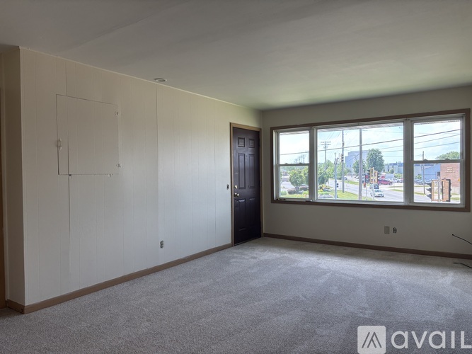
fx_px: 354
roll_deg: +0.9
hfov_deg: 67.3
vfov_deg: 53.0
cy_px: 177
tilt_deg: -1.3
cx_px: 236
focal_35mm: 26
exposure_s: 1/191
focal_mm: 5.96
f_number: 1.6
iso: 50
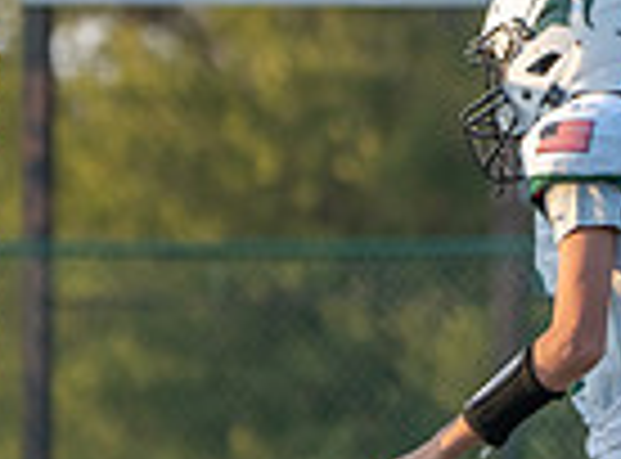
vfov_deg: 1.3
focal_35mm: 1177
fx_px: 21005
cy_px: 222
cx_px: 809
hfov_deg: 1.7
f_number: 5.6
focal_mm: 241
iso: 500
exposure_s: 1/640
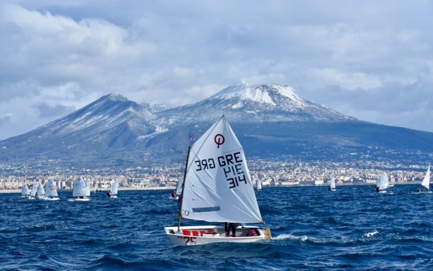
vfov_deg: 12.1
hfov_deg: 19.3
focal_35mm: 108
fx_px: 1275
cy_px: 130
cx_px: 216
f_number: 13
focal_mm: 105
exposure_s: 1/2500
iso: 2500
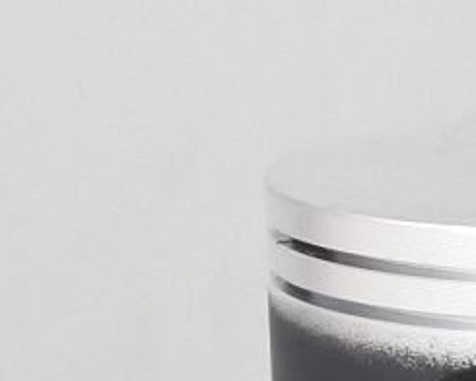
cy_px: 622
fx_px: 3705
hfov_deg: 6.9
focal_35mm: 263
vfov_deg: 5.8
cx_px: 1190
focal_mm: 14.3
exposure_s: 1/125
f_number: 4
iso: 500
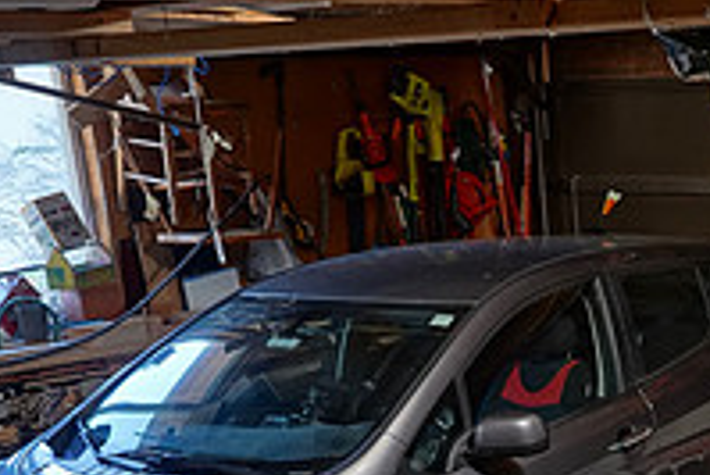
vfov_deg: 18.6
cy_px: 545
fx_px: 1382
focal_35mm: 70
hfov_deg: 27.2
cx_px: 710
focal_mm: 24
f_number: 5
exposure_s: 1/60
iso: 2500
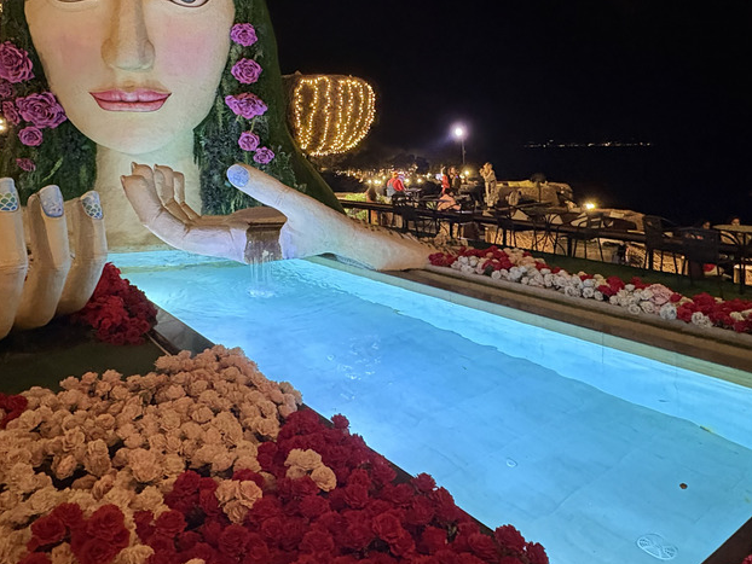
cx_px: 323
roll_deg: +0.8
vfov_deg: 49.5
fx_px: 587
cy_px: 145
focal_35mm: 27
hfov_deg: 65.0
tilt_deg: +0.5
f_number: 2.2
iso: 1000
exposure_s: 1/33
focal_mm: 2.22
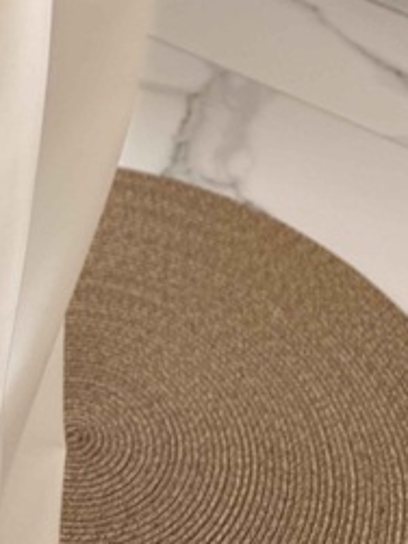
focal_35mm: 98
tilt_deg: -37.3
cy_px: -459
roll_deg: -7.5
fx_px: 1541
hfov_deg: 15.0
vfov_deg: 16.5
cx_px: 132
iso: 50
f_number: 1.78
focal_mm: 6.76
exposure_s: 1/121
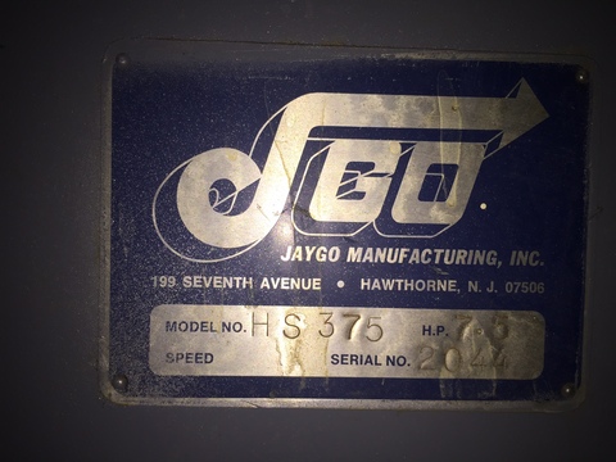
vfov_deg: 48.2
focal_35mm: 29
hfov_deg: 61.7
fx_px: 516
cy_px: 231
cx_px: 308
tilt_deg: -4.1
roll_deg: -1.6
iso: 32
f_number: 2.2
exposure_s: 1/366
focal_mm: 4.15
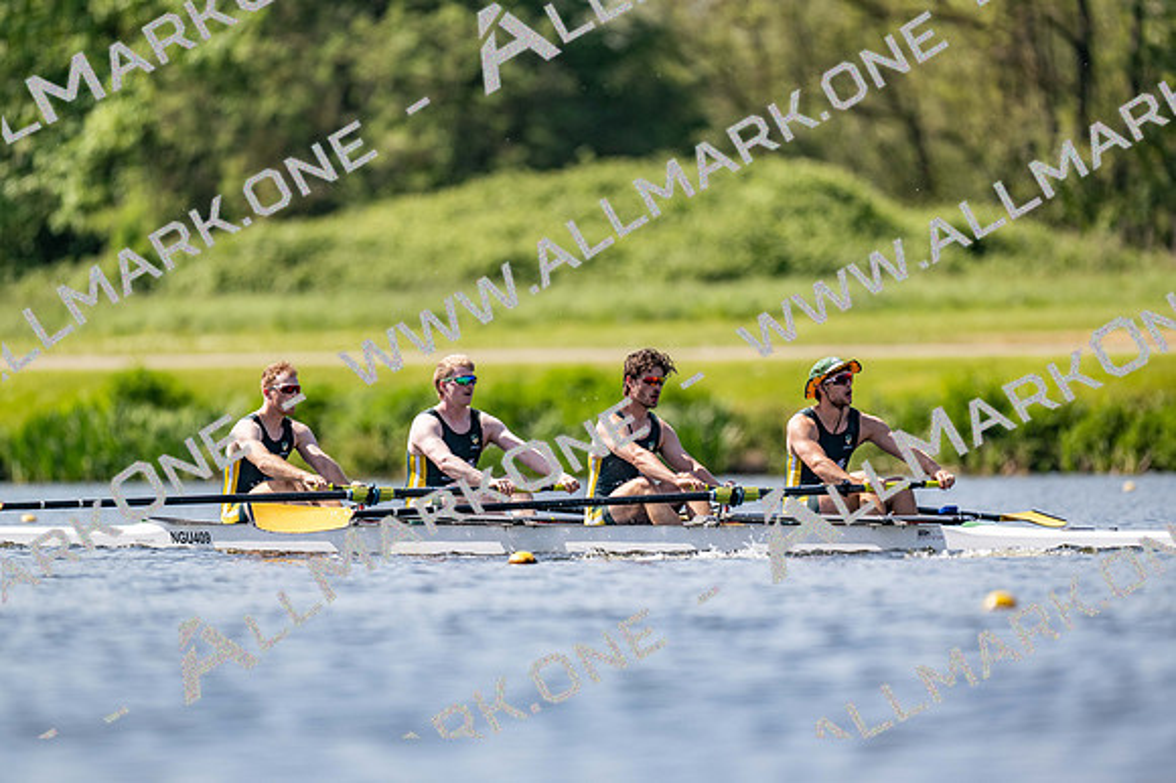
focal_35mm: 600
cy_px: 392
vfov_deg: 2.3
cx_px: 588
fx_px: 19593
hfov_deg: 3.4
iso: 360
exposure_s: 1/2500
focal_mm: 600
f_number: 4
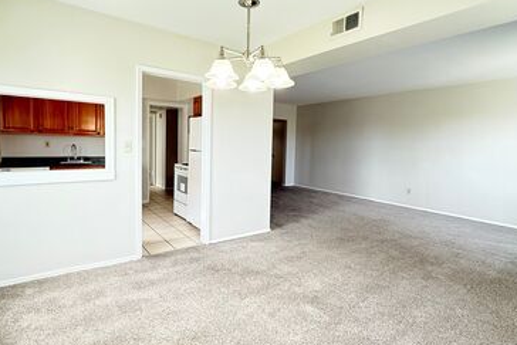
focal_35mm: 20
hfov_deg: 84.0
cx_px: 258
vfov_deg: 61.9
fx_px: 287
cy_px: 162
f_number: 2.2
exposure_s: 1/120
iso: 400
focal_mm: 2.22
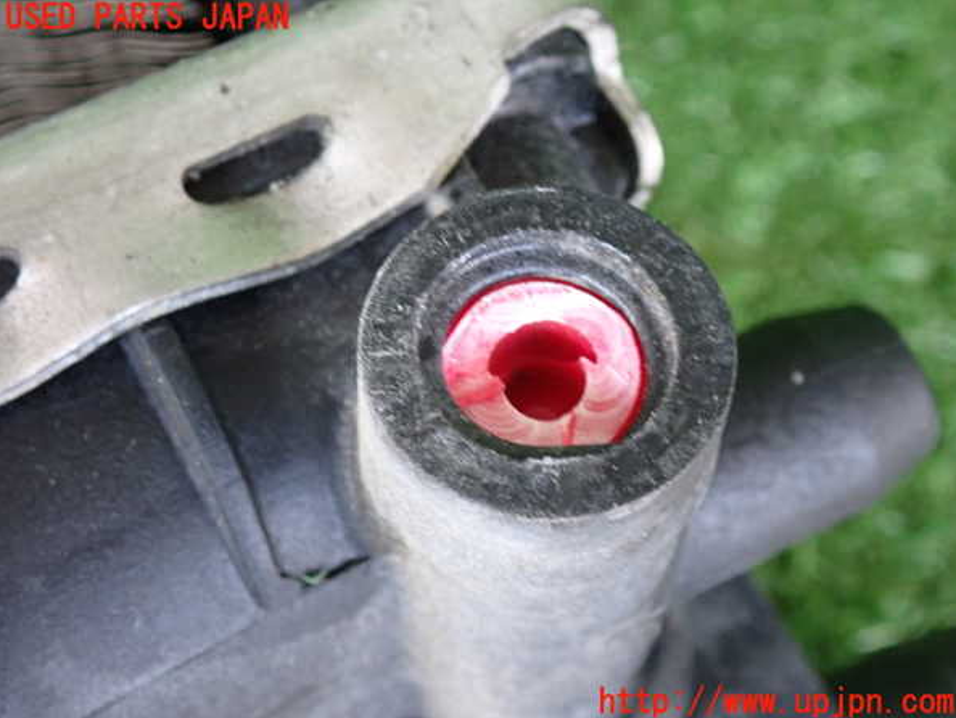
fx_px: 2790
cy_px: 361
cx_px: 480
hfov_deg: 19.4
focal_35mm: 101
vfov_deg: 14.7
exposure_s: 1/30
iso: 800
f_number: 4.9
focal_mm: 18
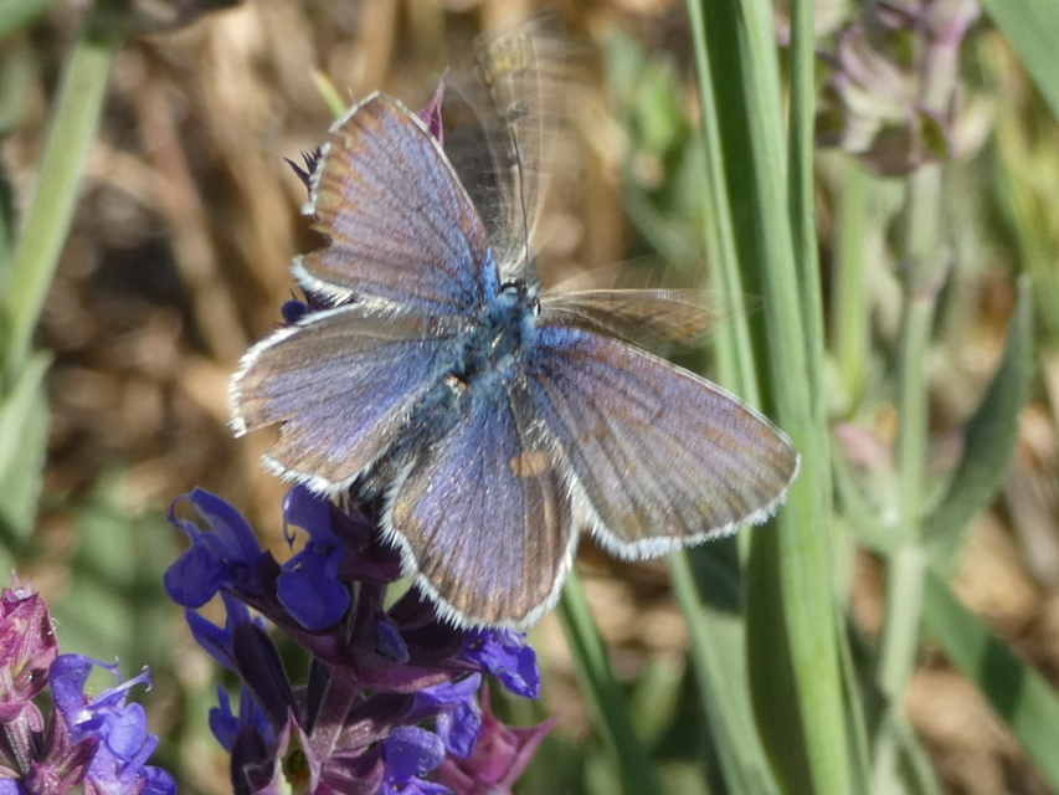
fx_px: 4896
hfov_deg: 12.3
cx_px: 530
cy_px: 398
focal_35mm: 160
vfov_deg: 9.3
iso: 80
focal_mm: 28.8
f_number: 5.4
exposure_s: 1/100
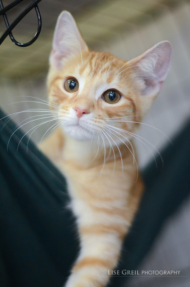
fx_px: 596
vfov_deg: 27.0
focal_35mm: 75
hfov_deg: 18.1
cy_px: 144
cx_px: 95
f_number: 1.4
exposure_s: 1/320
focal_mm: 50
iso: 2000
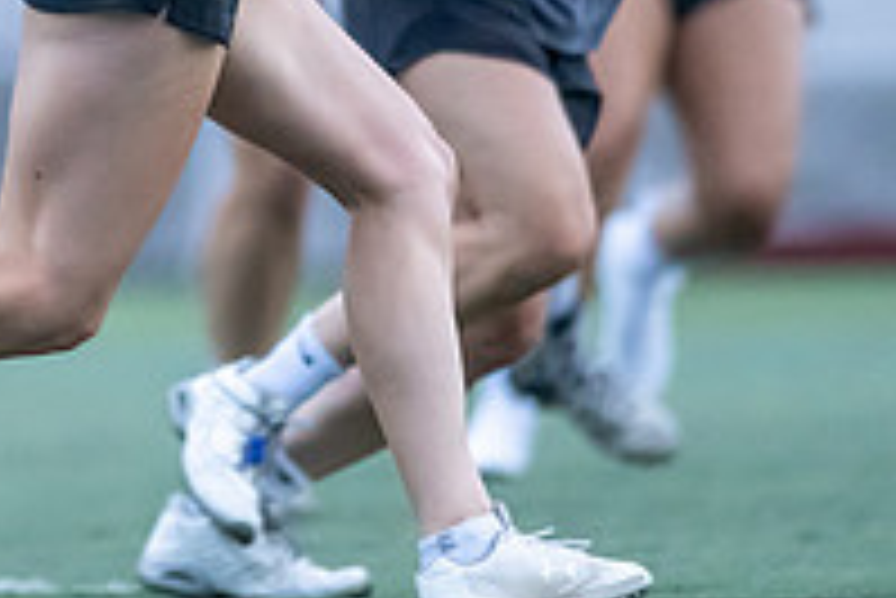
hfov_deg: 1.5
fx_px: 34047
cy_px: -243
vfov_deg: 1.0
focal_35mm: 1367
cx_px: 73
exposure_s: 1/1000
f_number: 2.8
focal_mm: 400
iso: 7200
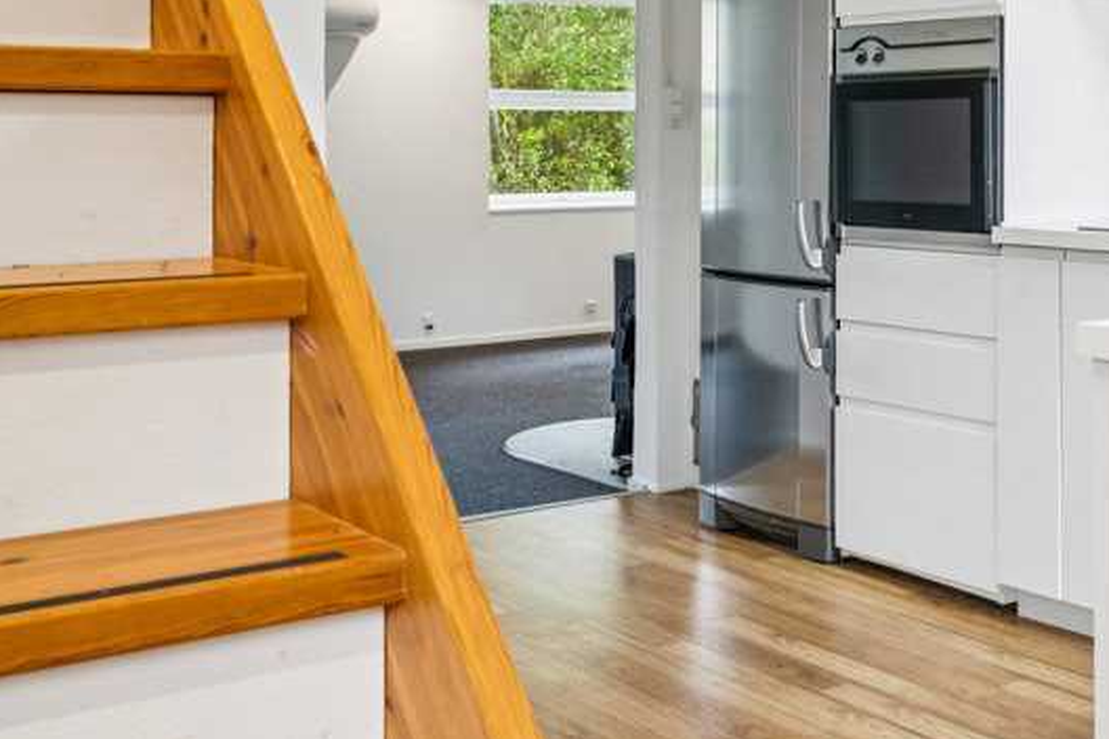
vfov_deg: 26.3
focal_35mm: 51
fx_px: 1563
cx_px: 836
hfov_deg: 38.0
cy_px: 186
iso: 200
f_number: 8
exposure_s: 1/4
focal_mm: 33.5
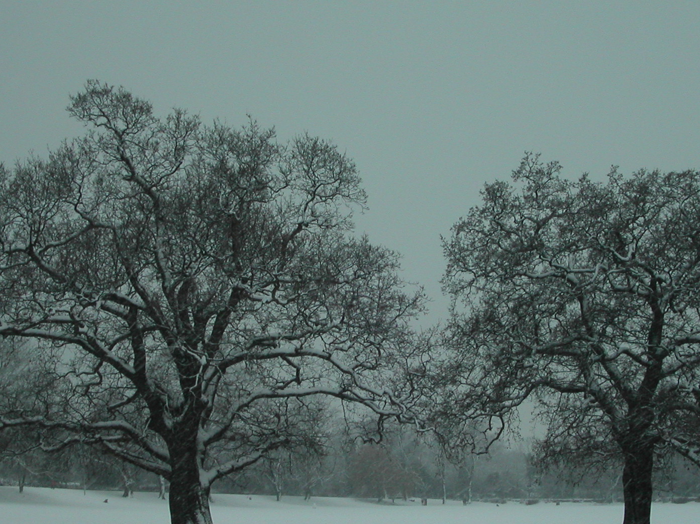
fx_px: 1253
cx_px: 394
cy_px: 349
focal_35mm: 62
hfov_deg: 31.2
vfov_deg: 23.5
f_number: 8
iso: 100
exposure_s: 1/90
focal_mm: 7.8
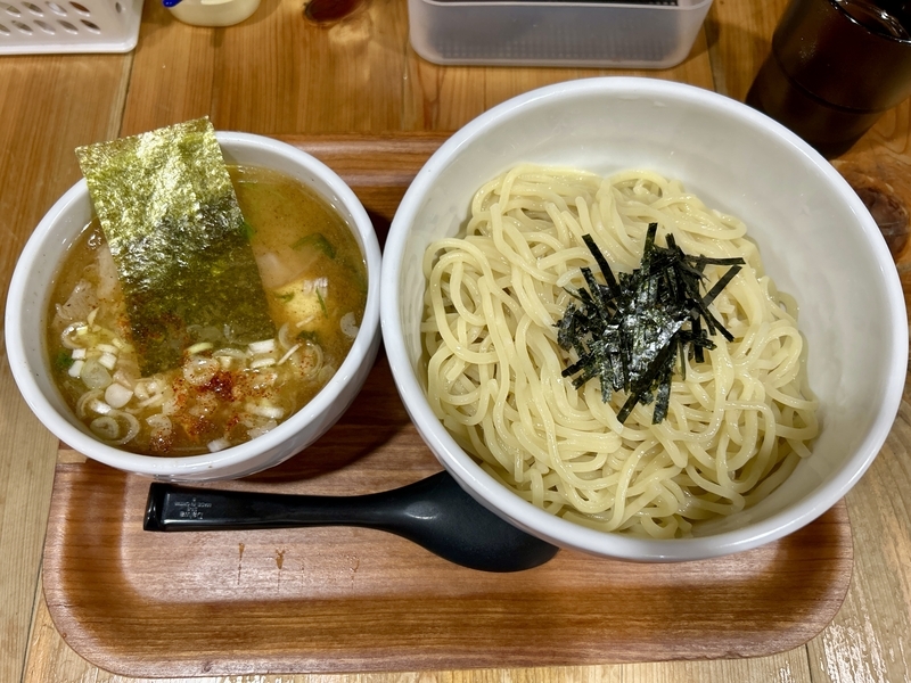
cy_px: 342
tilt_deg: -69.7
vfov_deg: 53.1
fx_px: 684
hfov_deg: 67.3
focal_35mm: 26
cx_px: 456
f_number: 1.5
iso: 125
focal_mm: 5.7
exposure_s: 1/50
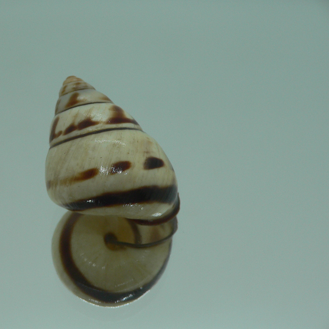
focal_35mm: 45
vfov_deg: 37.5
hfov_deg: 37.1
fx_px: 484
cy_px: 169
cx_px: 107
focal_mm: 4.6
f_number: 2.8
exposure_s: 1/60
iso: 80
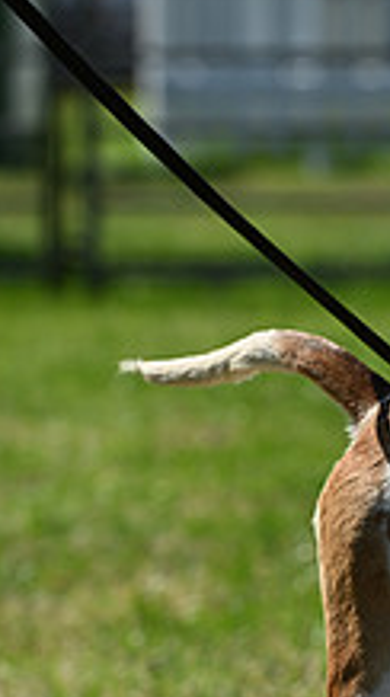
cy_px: 497
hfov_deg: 3.4
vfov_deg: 6.2
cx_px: 841
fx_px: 6441
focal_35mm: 349
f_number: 4.5
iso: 125
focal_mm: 125
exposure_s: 1/1250
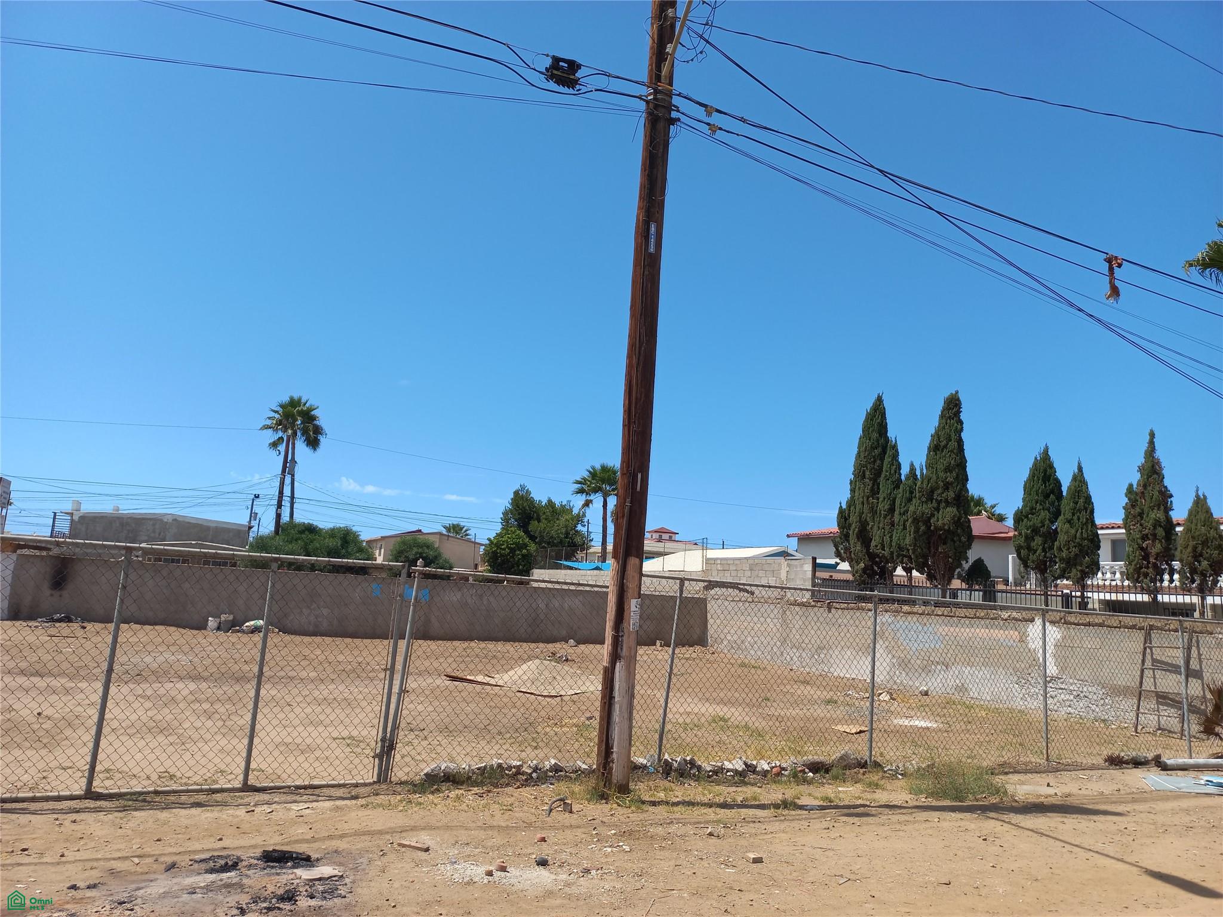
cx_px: 612
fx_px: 883
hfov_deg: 69.4
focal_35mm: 25
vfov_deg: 54.9
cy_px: 458
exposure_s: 1/611
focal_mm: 4.6
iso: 25
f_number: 1.8
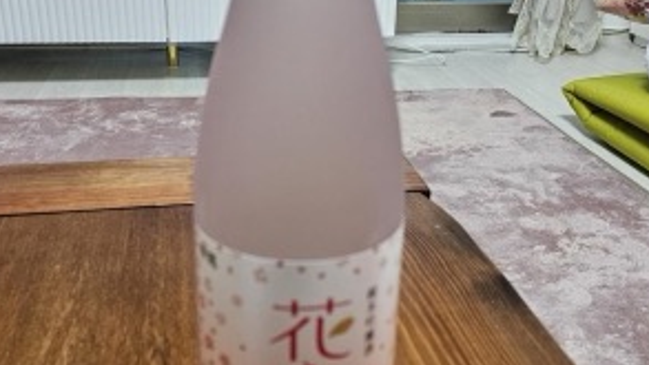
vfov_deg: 29.0
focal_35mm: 41
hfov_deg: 49.4
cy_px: 157
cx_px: 337
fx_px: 706
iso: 400
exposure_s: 1/120
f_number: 1.8
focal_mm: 5.4
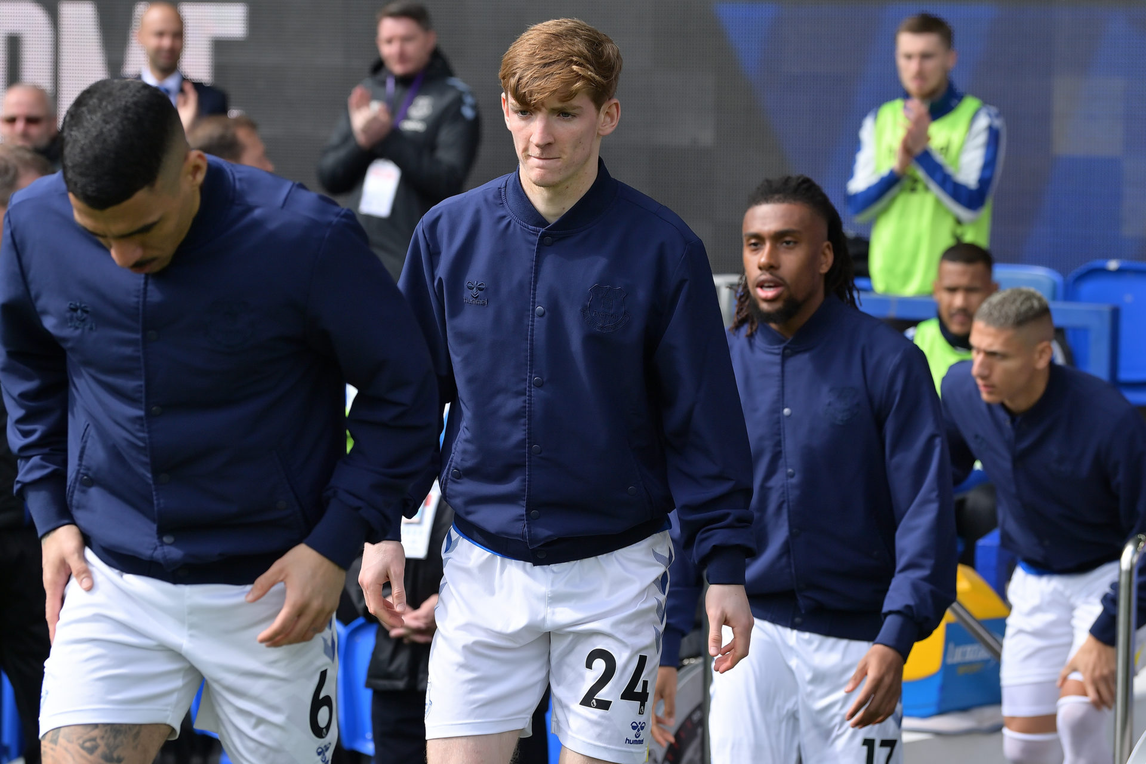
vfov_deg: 11.2
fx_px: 3883
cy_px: 382
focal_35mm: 122
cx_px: 573
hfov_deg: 16.8
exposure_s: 1/800
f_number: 4.5
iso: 100
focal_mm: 122
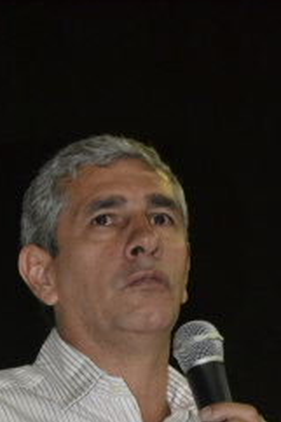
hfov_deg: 6.3
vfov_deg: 9.4
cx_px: 83
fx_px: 2544
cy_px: 427
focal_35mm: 217
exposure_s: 1/60
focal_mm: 70
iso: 3200
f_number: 5.3
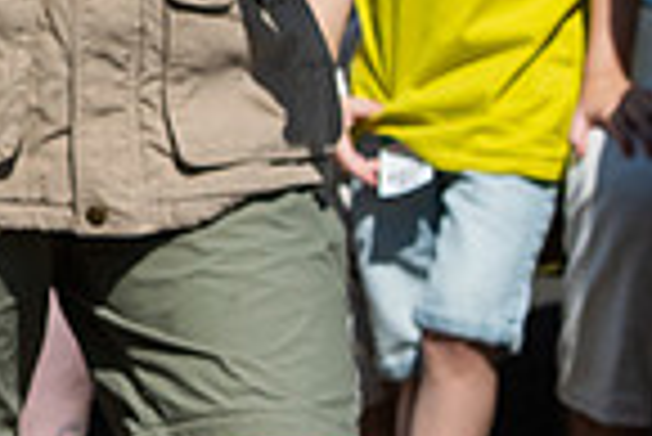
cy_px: -581
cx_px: -649
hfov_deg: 3.0
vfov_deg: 2.0
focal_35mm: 691
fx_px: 12527
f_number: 6.3
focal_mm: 95
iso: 320
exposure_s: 1/4000
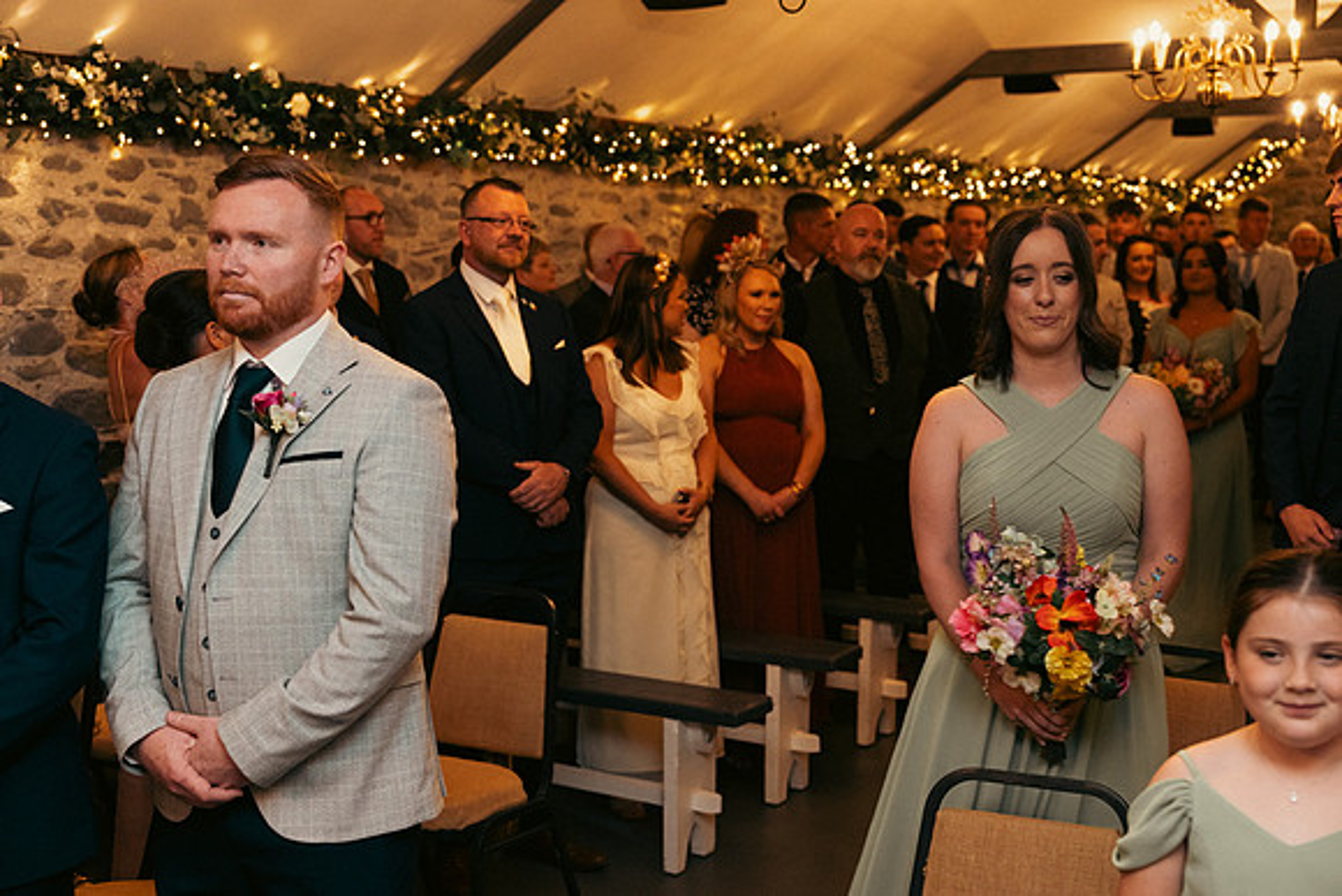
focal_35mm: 46
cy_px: 448
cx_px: 671
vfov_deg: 29.3
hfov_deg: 42.7
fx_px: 1715
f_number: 3.5
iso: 2500
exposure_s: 1/160
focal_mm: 46
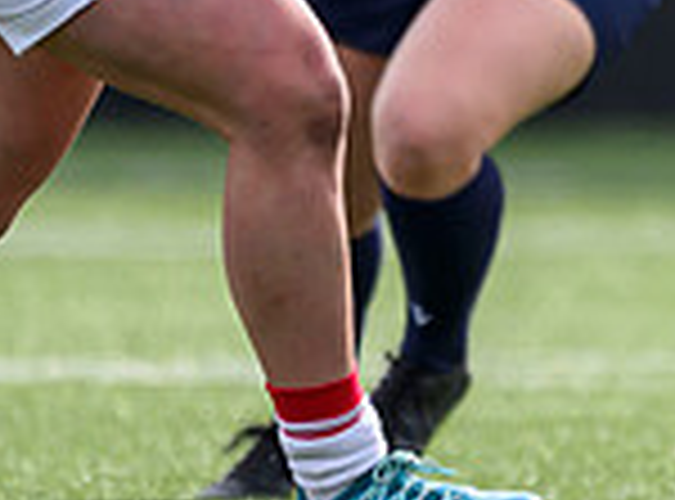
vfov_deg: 0.4
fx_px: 64915
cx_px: 1078
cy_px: -387
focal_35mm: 3345
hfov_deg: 0.6
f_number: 4
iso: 500
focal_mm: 560
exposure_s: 1/2000
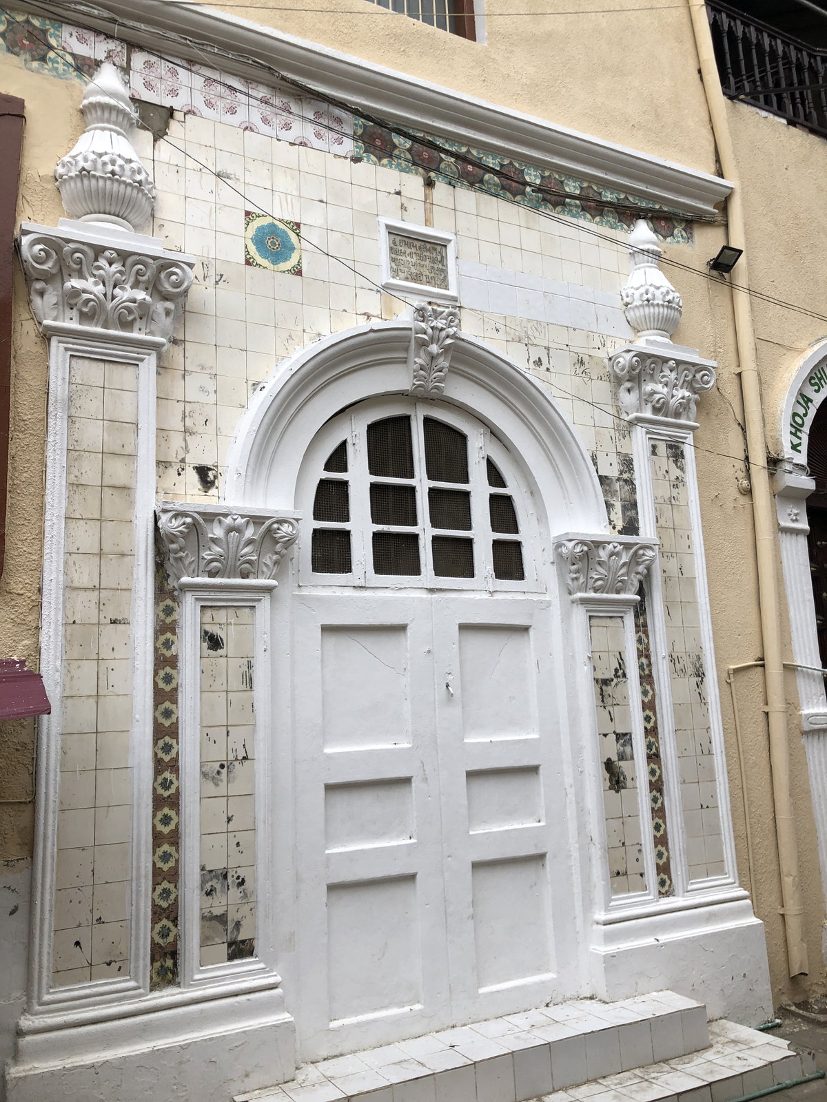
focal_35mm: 28
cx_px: 414
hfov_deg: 49.7
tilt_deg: +9.6
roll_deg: +2.3
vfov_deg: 63.4
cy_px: 551
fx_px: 892
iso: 20
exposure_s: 1/889
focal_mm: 4
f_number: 1.8
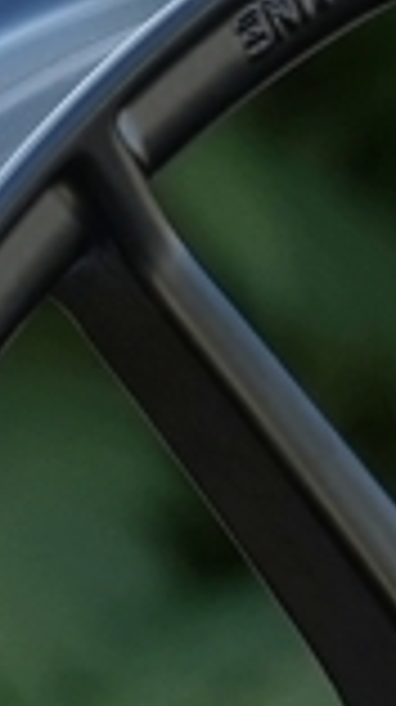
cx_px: 513
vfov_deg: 3.2
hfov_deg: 1.8
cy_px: 1088
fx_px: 12765
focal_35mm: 682
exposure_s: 1/500
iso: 640
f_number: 5
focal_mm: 85
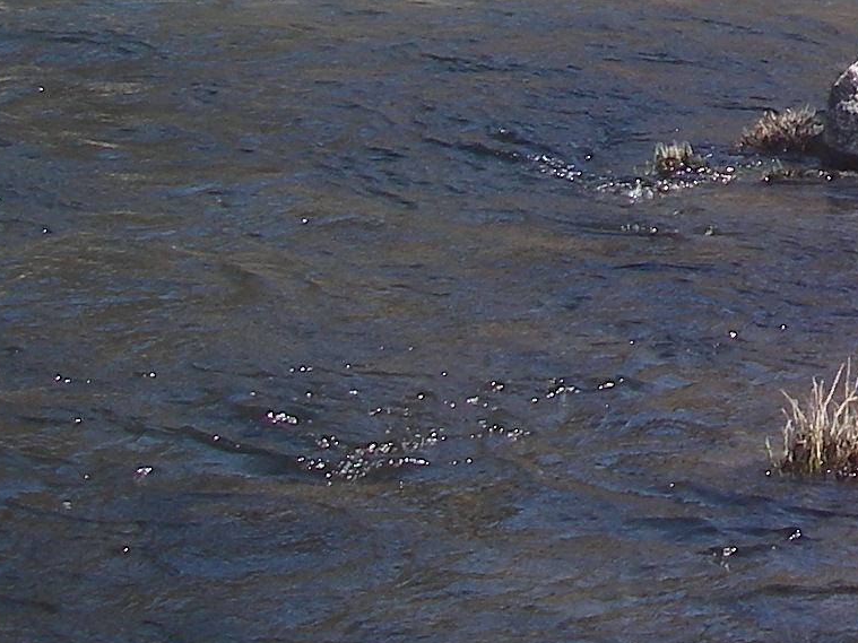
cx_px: 1199
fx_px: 3494
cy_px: -328
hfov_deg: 13.4
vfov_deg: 10.2
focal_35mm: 141
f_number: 3.3
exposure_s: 1/320
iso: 64
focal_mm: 6.3
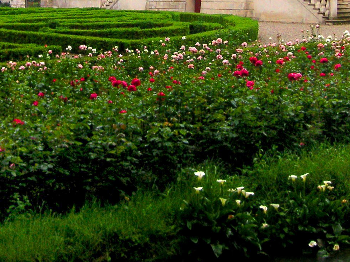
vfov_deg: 14.8
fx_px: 981
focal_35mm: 97
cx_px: 136
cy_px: -33
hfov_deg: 20.2
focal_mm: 6.1
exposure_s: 1/125
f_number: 2.8
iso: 50
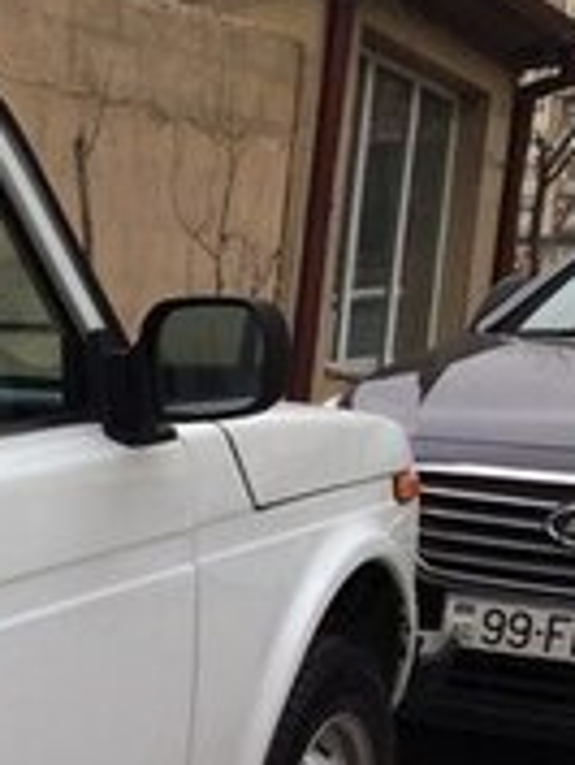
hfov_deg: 11.7
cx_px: -705
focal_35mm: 108
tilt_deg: -10.5
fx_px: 2389
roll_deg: -0.4
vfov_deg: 17.3
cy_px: 944
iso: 32
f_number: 2.2
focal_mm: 4.15
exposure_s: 1/651
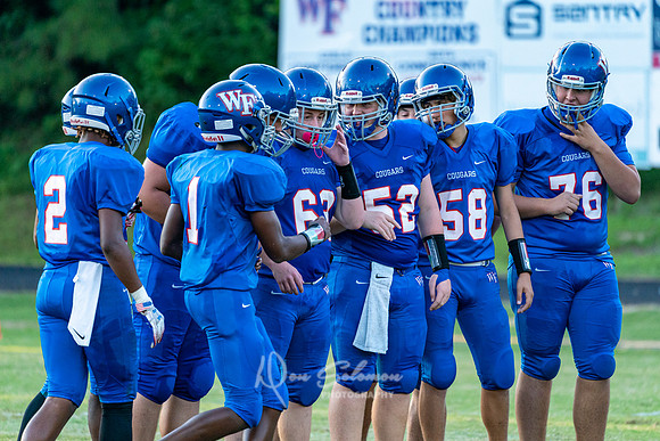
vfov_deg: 3.3
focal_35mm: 413
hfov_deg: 5.0
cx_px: 341
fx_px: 7569
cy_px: 214
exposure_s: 1/1000
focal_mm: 400
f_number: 5.6
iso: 4000
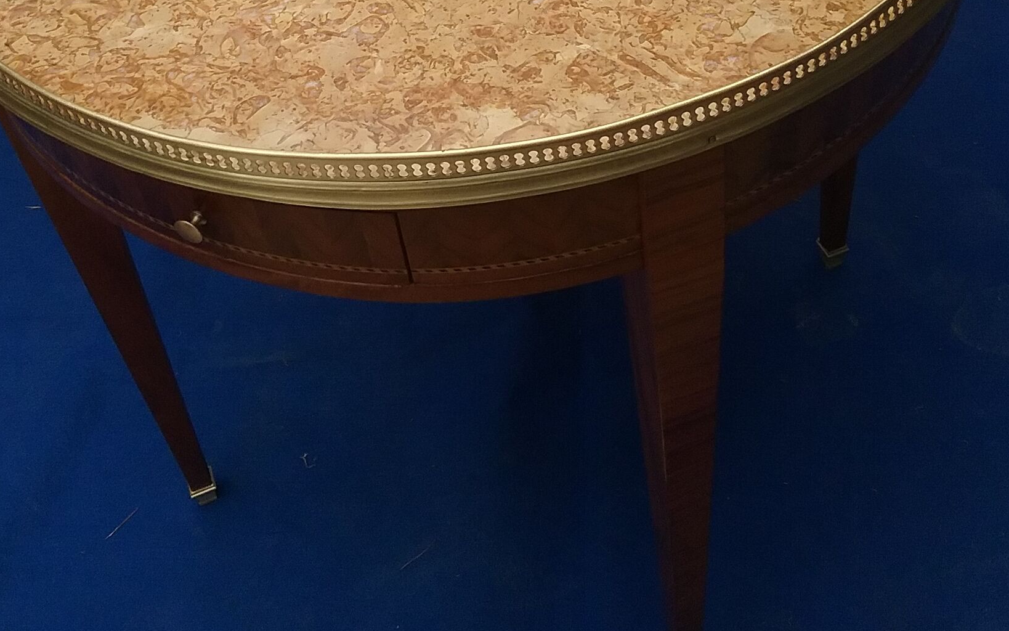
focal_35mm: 52
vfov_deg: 23.3
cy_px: -66
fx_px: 1430
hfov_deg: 38.8
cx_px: 456
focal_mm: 3.3
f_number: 2.2
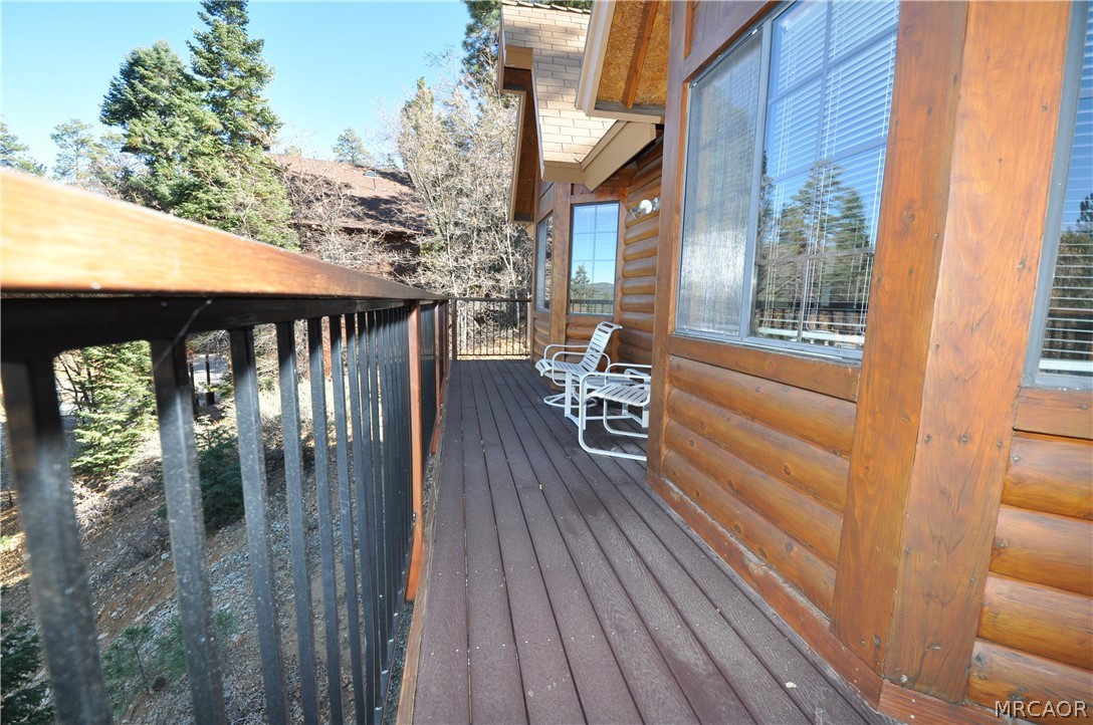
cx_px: 546
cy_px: 362
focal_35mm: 15
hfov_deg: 100.5
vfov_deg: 77.1
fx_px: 455
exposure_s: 1/125
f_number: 5.6
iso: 200
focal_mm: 10
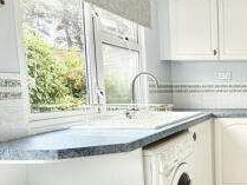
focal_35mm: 39
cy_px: 117
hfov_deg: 38.0
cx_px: 284
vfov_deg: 36.6
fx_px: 278
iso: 64
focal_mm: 2.22
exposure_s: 1/99
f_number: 2.2
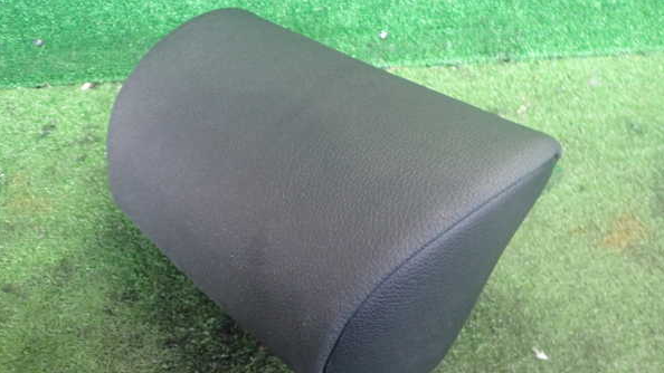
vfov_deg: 35.6
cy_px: 195
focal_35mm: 33
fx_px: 581
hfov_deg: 59.5
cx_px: 332
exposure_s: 1/30
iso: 640
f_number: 2.3
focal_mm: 5.4
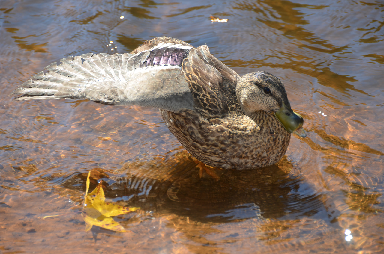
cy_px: 127
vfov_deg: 7.6
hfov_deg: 11.4
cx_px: 192
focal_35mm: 180
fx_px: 1916
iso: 100
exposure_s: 1/200
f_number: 6.3
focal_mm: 120
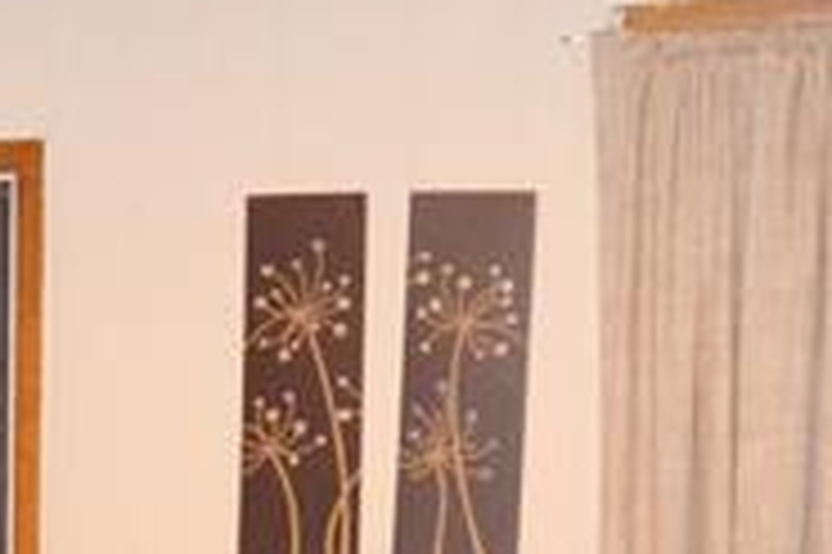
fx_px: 2678
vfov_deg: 11.5
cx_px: -27
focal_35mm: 116
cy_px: 671
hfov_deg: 17.2
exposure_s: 1/60
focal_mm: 14
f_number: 3.5
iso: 2800
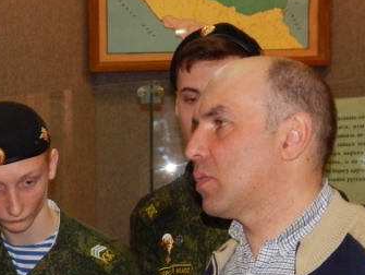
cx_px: -45
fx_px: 1224
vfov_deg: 12.5
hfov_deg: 16.4
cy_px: 339
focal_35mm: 116
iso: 200
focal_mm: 6.8
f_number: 3.4
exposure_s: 1/30
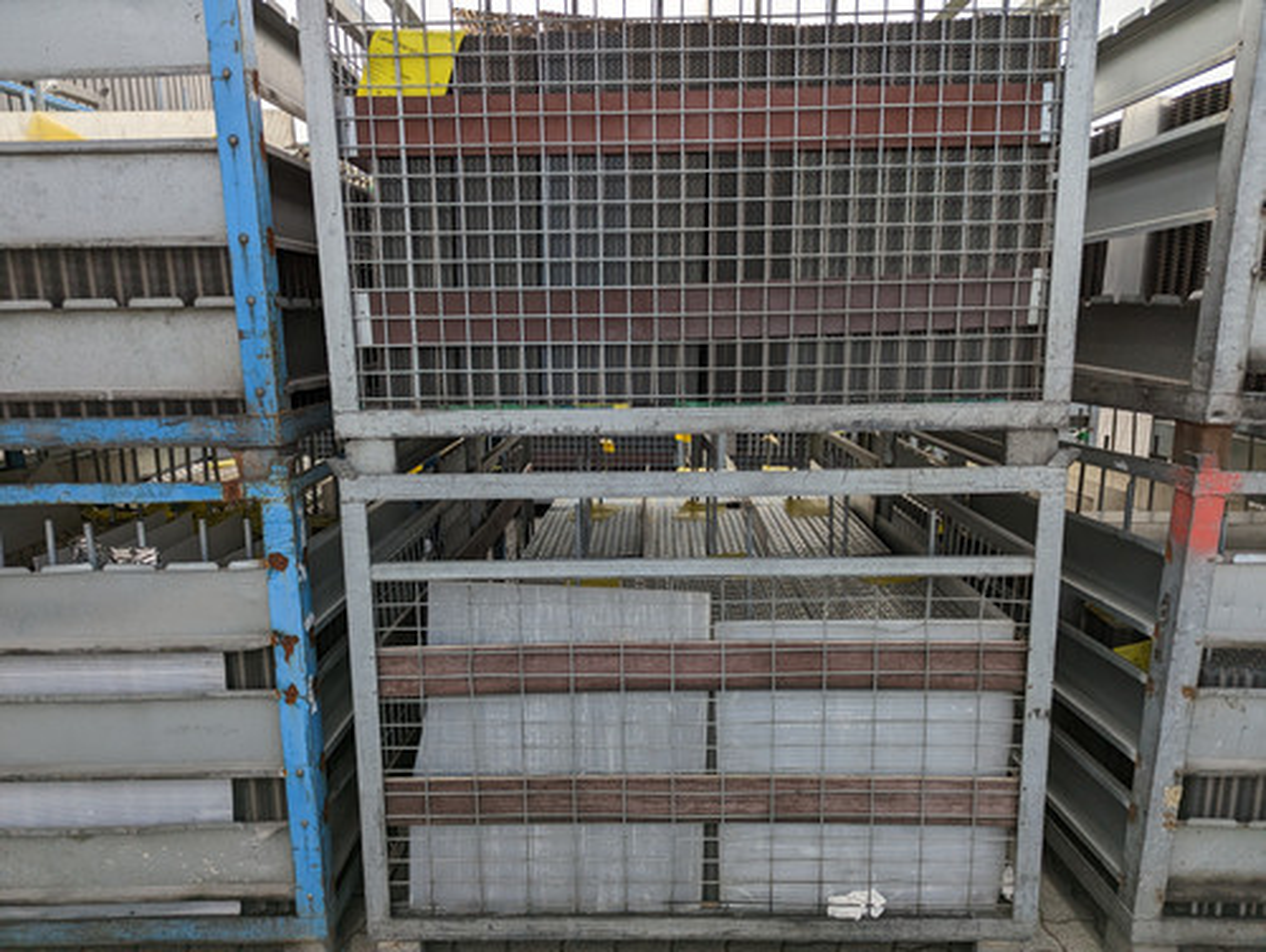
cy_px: 476
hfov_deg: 71.5
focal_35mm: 24
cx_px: 633
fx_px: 879
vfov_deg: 56.9
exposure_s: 1/1550
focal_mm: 6.81
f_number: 1.85
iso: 55
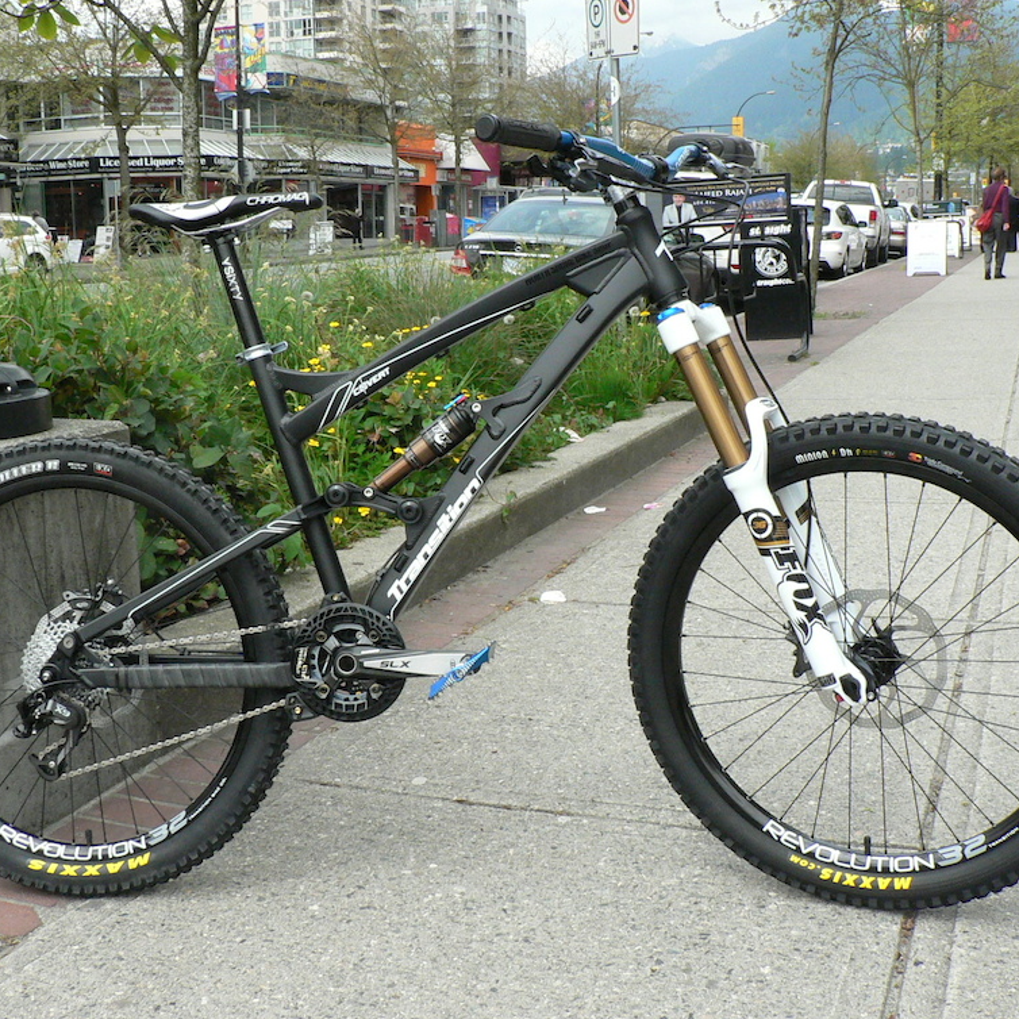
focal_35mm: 42
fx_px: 1399
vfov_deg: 40.0
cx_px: 459
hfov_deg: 40.0
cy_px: 504
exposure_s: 1/500
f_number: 5.6
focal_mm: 6
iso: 200
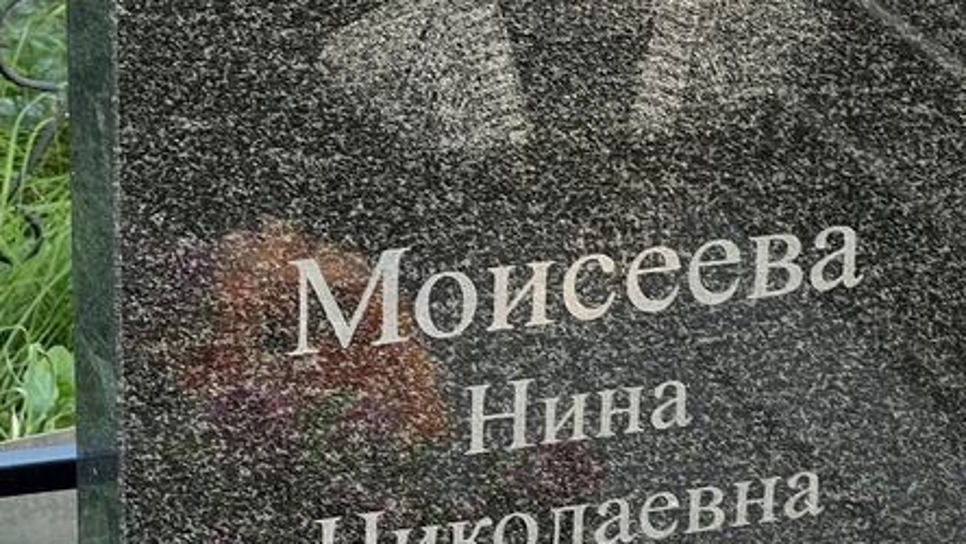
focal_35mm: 151
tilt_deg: -27.2
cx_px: 609
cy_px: 459
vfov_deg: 8.0
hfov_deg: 14.2
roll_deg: -2.6
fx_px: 3869
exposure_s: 1/99
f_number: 2.8
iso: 64
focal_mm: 9
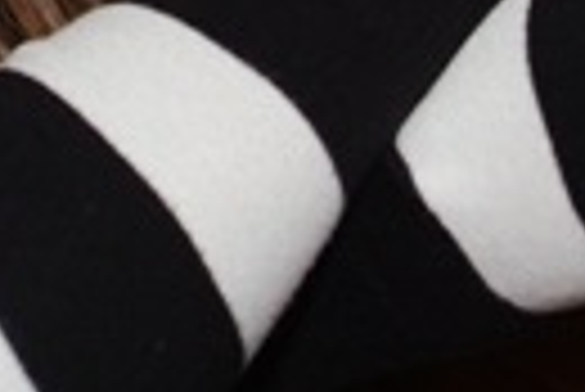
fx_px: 6377
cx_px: 621
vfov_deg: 3.5
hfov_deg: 5.2
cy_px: -223
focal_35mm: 392
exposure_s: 1/60
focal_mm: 50
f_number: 2.8
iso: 400
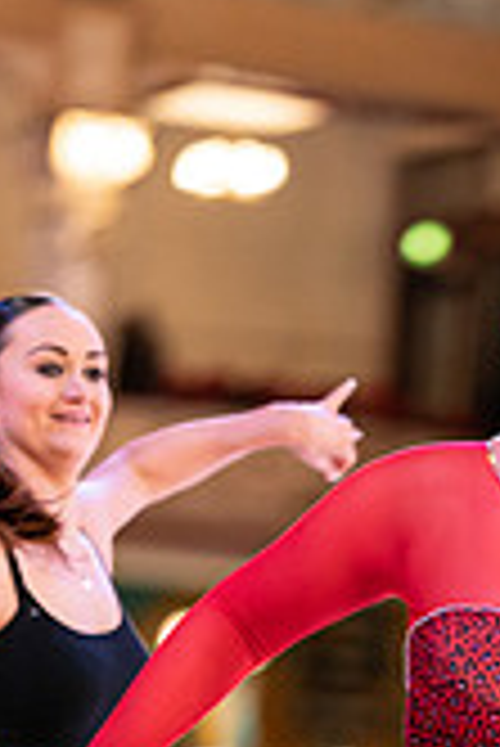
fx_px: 4781
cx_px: 581
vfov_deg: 8.8
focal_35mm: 230
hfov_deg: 6.0
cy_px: 950
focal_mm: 85
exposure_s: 1/1000
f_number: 1.4
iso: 2500
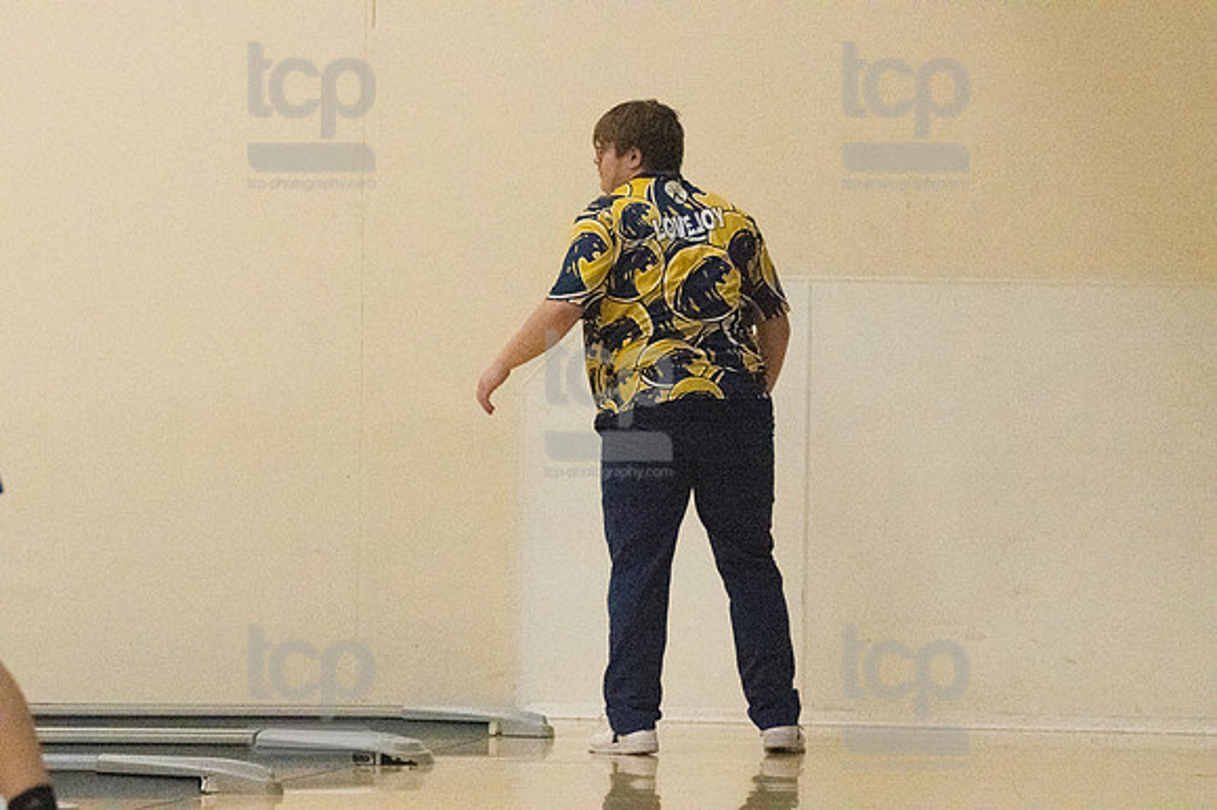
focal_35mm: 202
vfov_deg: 6.8
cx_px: 608
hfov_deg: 10.2
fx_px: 6825
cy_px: 405
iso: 10000
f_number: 4.5
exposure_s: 1/1250
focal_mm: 135
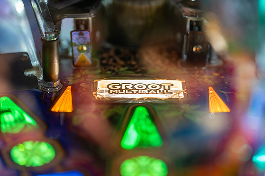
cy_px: 88
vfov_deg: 15.2
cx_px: 132
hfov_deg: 22.6
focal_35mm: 90
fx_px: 663
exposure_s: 1/80
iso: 400
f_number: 2.8
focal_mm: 90
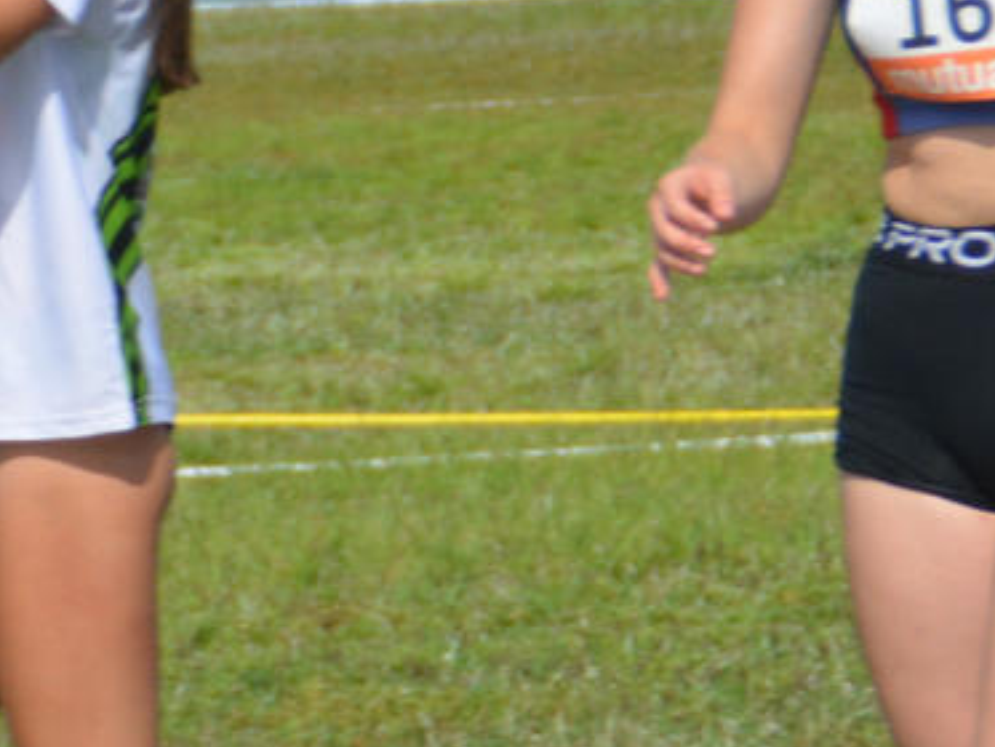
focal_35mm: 791
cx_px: -1134
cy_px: 826
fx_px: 22744
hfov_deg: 2.5
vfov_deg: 1.9
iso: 400
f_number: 6.3
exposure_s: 1/1600
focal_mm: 100
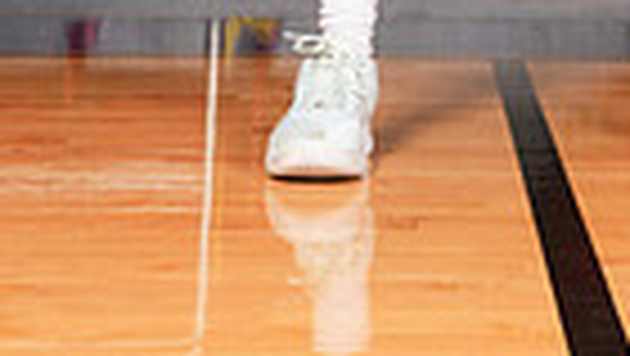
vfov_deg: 7.9
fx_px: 2307
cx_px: 495
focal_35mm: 138
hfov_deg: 15.5
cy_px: -617
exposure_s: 1/200
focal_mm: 41
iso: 500
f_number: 6.3
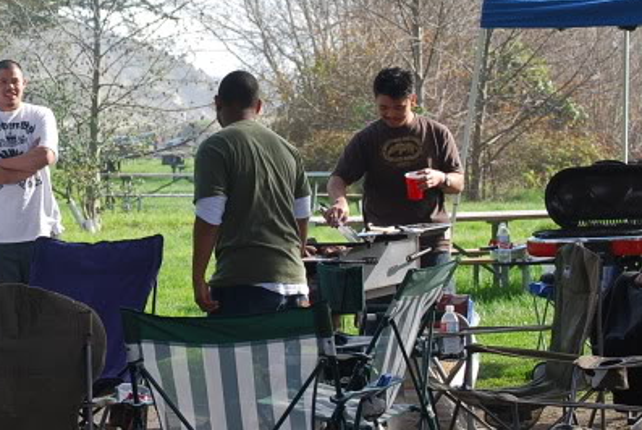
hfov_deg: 12.3
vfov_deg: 8.3
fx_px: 2965
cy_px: 138
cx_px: 54
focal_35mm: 166
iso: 125
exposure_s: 1/125
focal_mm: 55
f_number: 5.6
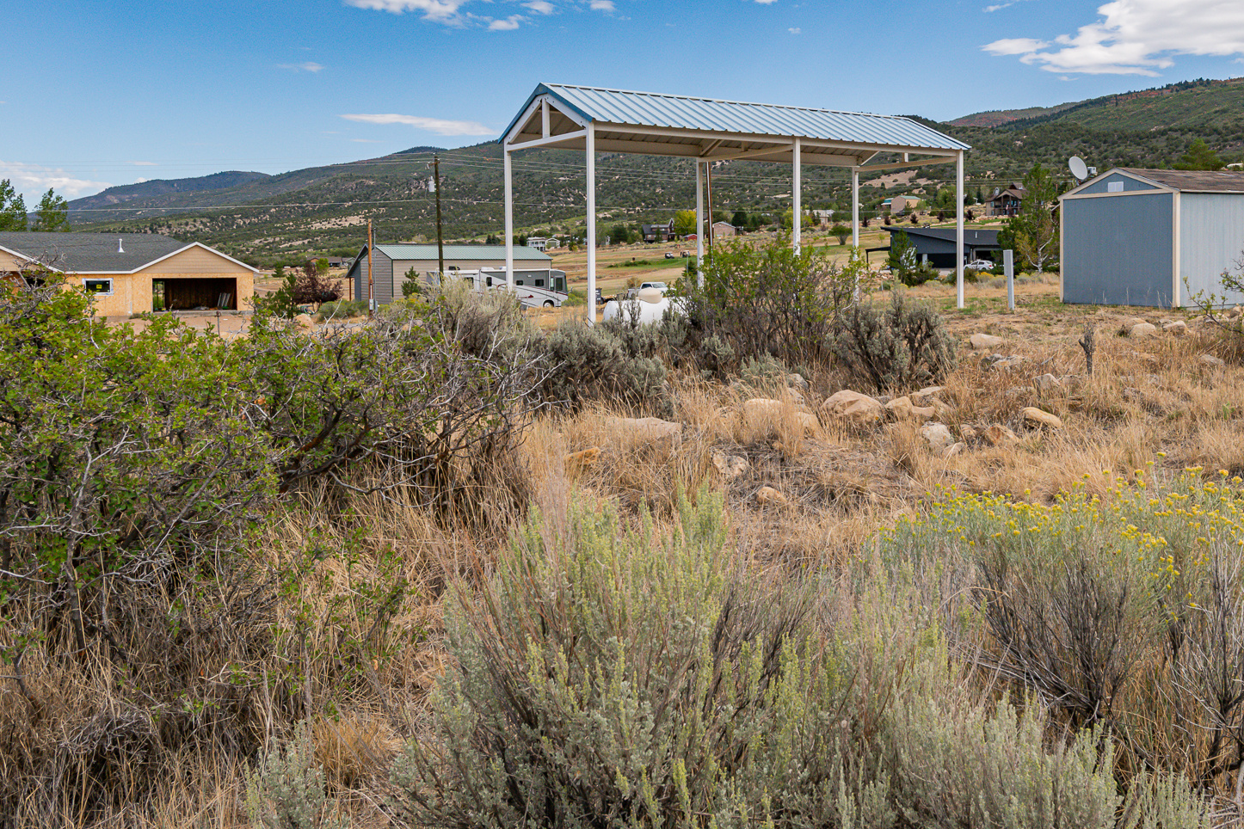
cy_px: 302
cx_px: 756
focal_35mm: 34
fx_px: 1175
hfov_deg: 55.3
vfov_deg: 38.6
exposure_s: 1/640
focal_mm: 24
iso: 250
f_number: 11
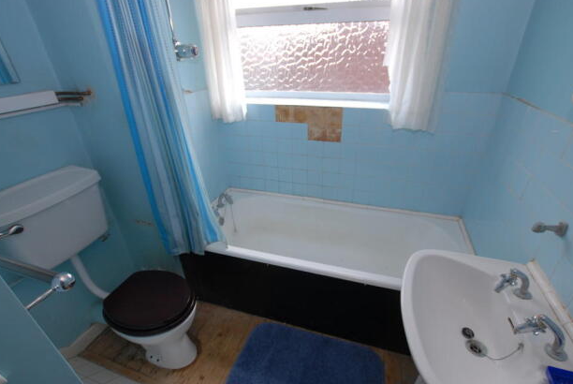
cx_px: 292
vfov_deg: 73.9
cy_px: 199
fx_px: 255
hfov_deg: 96.6
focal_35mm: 16
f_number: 4.5
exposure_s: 1/60
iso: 125
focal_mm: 10
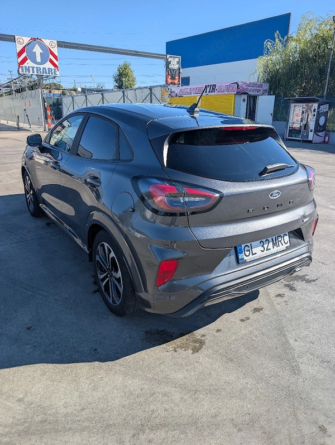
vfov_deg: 71.5
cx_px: 168
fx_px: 309
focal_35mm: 24
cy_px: 222
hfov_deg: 56.9
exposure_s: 1/833
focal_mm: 6.9
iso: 18
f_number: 1.68
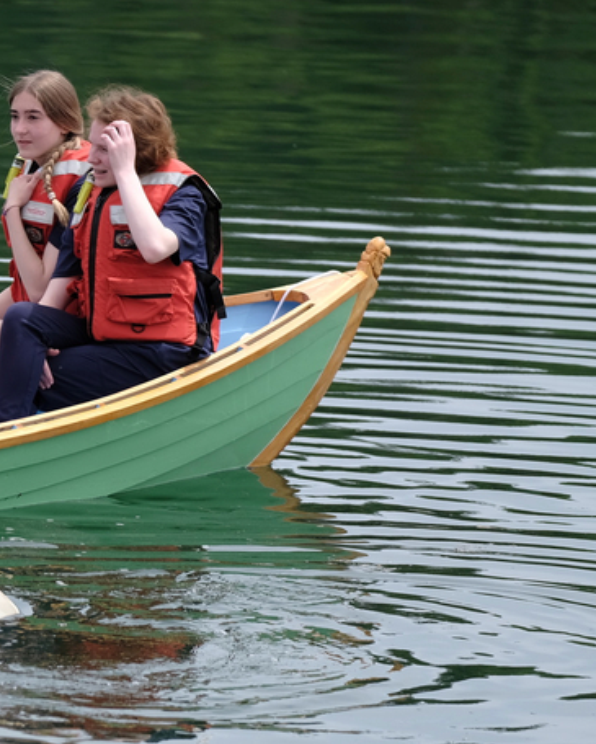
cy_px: 268
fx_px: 9522
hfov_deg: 3.6
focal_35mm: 432
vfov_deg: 4.5
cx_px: -185
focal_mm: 140
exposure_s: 1/1400
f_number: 2.8
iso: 160
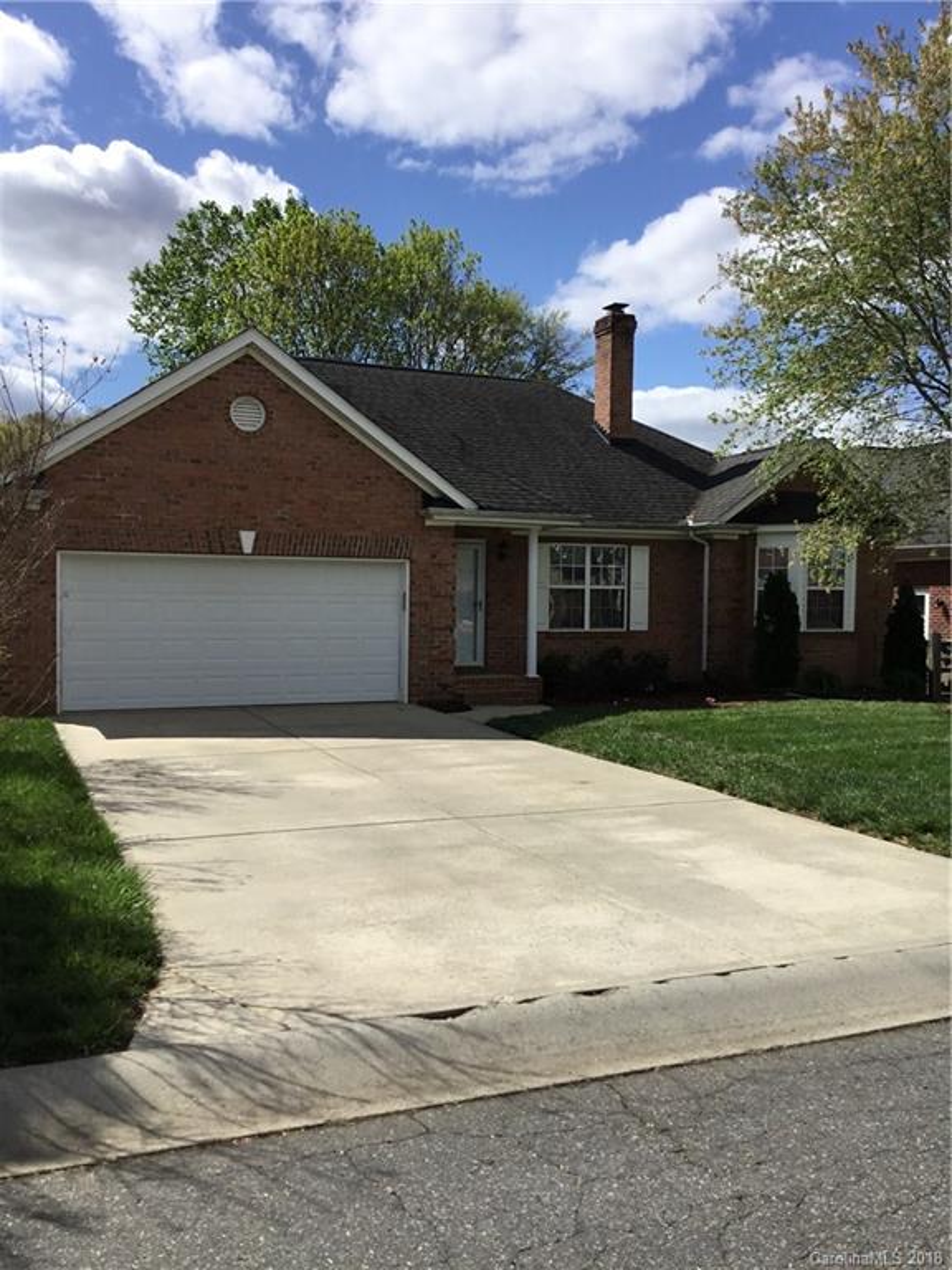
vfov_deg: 58.4
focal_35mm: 31
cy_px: 635
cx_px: 476
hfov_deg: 45.4
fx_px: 1137
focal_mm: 3.3
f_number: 2.4
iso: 25
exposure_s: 1/1733
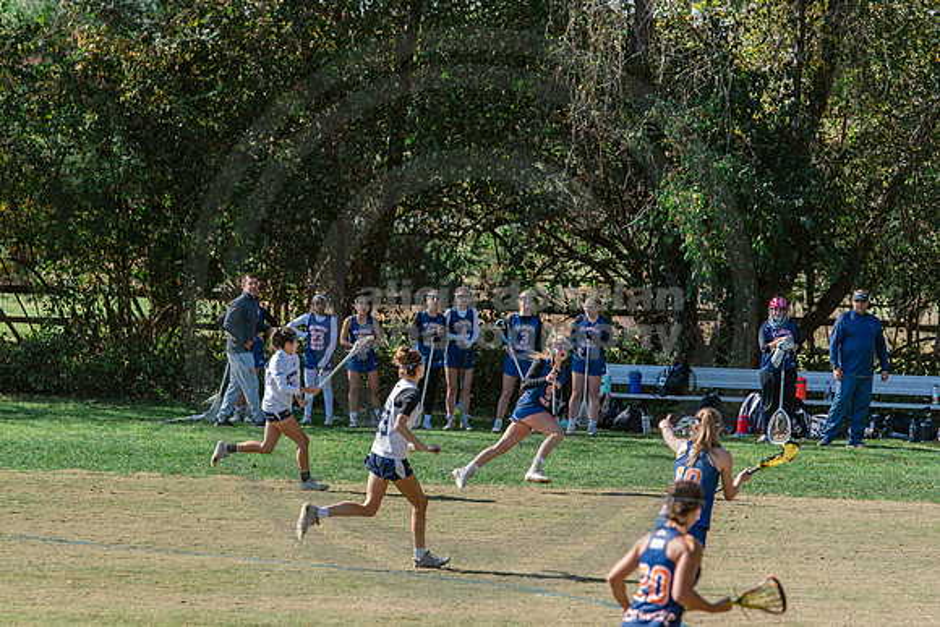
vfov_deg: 6.9
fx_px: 5223
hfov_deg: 10.3
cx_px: 470
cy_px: 314
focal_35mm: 200
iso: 250
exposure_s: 1/1000
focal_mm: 200
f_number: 4
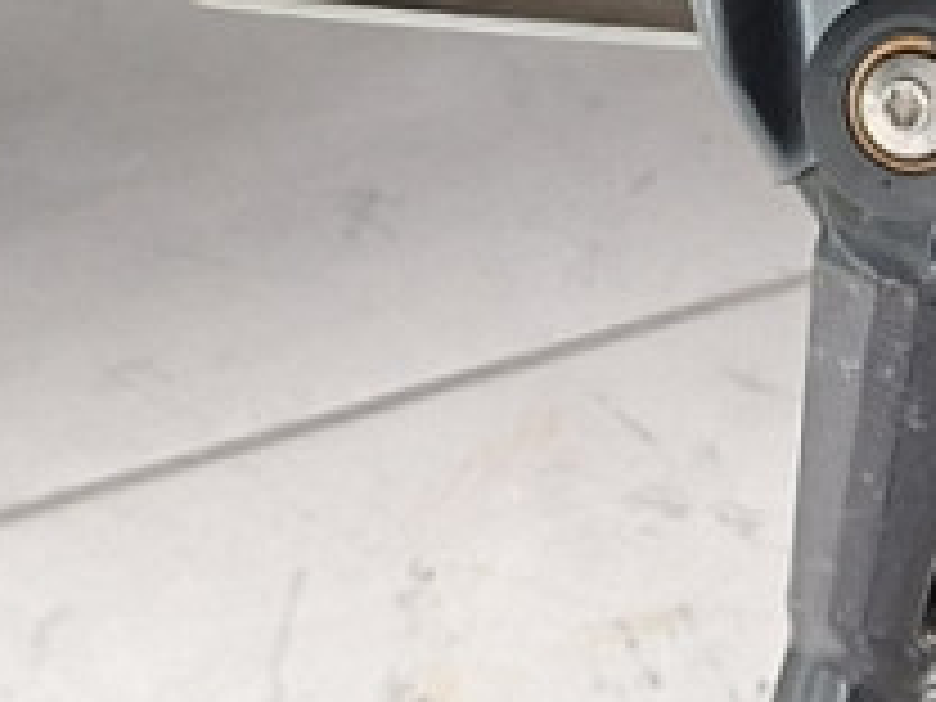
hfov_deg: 10.9
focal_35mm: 177
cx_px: 1161
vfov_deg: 8.1
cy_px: -576
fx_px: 4786
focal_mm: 5.54
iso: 320
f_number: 1.8
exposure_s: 1/120
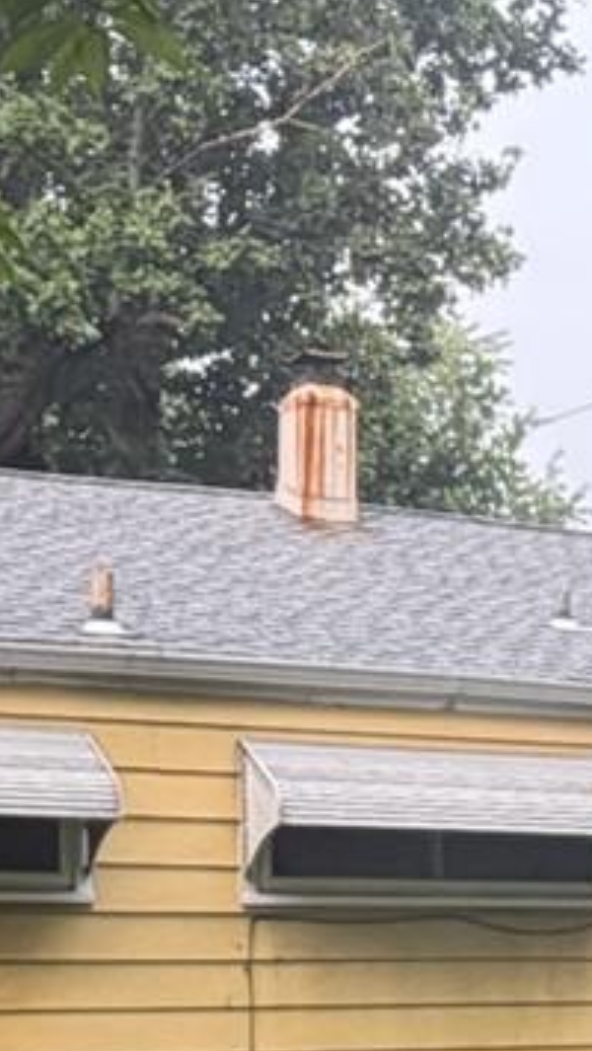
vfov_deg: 23.7
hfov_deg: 13.4
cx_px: 681
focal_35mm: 88
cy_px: 876
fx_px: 2453
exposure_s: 1/121
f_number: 2.2
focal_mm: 2.22
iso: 64
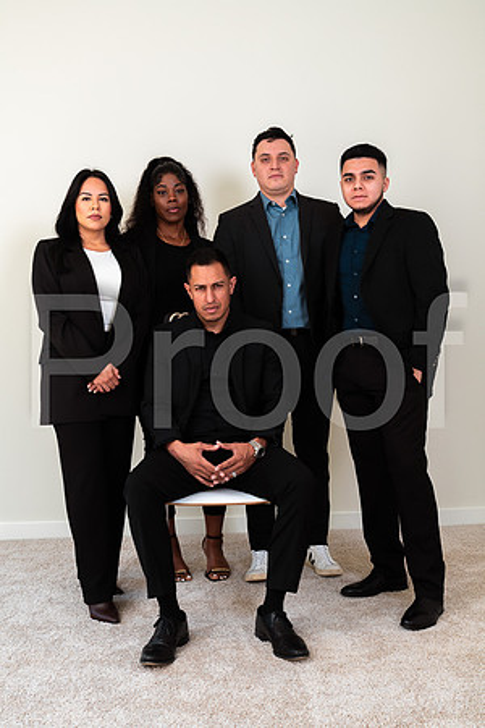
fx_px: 788
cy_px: 364
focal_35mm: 39
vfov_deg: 49.6
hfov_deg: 34.2
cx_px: 242
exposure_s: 1/160
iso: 200
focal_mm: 39
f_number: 6.3
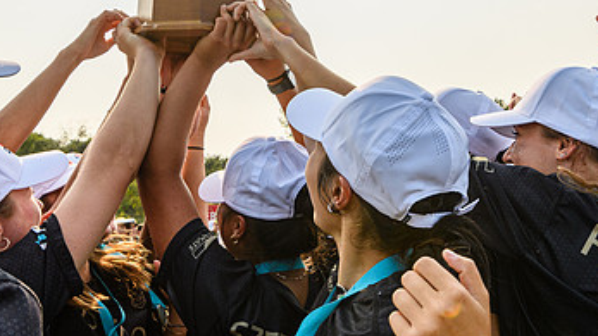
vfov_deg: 28.3
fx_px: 666
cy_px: 154
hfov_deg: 48.0
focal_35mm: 42
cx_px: 365
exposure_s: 1/800
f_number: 5.6
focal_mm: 16
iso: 100
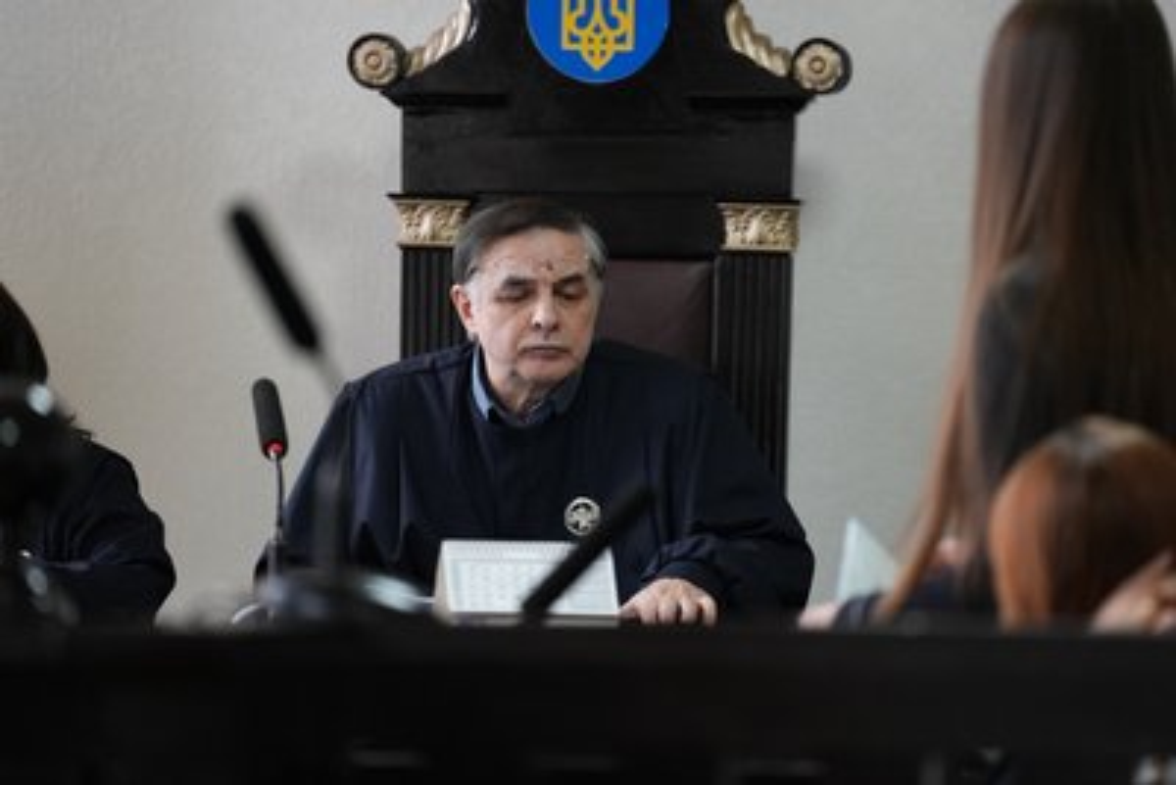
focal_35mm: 200
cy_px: 392
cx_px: 588
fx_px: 6535
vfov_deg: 6.9
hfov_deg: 10.3
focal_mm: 200
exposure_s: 1/320
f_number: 2.8
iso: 3200
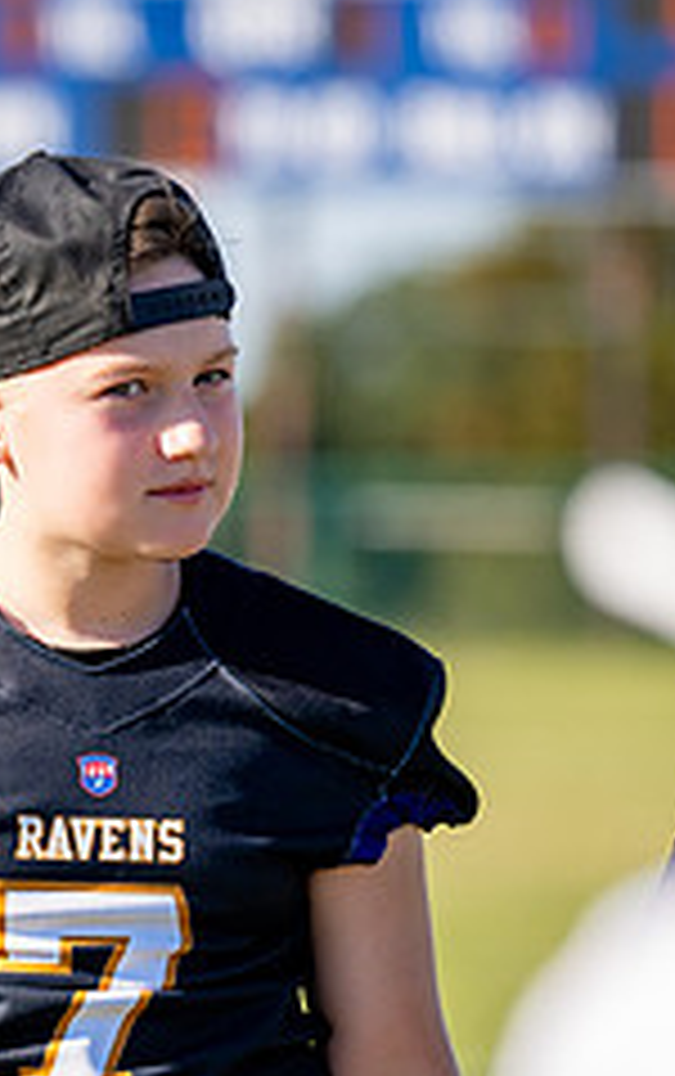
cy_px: 605
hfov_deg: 3.7
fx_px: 10535
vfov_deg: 5.8
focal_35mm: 359
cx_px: 201
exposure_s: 1/2500
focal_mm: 129
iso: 160
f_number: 2.8
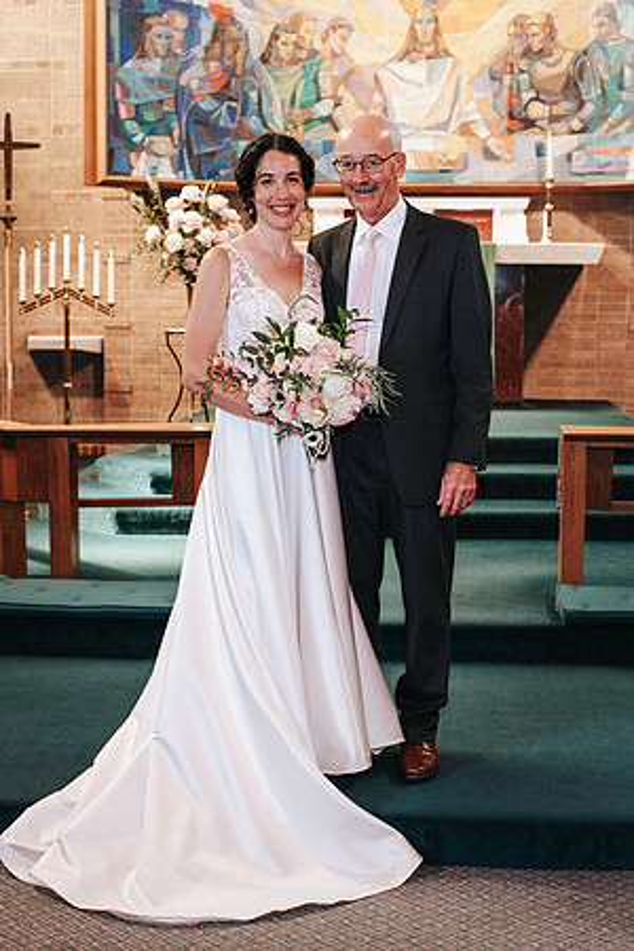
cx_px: 351
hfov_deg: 25.5
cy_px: 476
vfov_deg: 37.5
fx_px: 1399
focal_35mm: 53
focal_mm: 35
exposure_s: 1/125
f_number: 3.2
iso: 720
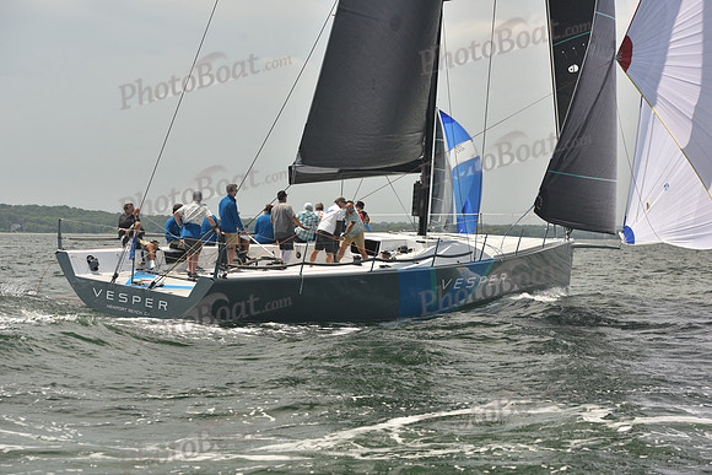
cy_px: 238
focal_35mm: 86
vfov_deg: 15.9
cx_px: 356
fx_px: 1701
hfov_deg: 23.6
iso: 250
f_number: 5.6
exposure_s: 1/640
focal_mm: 86
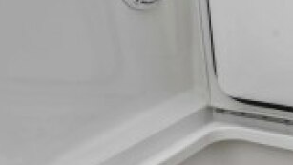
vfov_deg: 19.6
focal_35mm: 59
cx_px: 297
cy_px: 178
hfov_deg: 32.4
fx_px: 459
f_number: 11
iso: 400
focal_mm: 16
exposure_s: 1/640
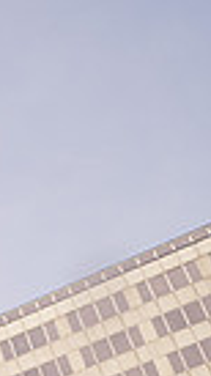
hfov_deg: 8.2
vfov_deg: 17.4
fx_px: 1194
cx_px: -463
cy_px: 398
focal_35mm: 120
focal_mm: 18
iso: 100
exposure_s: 1/60
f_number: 13
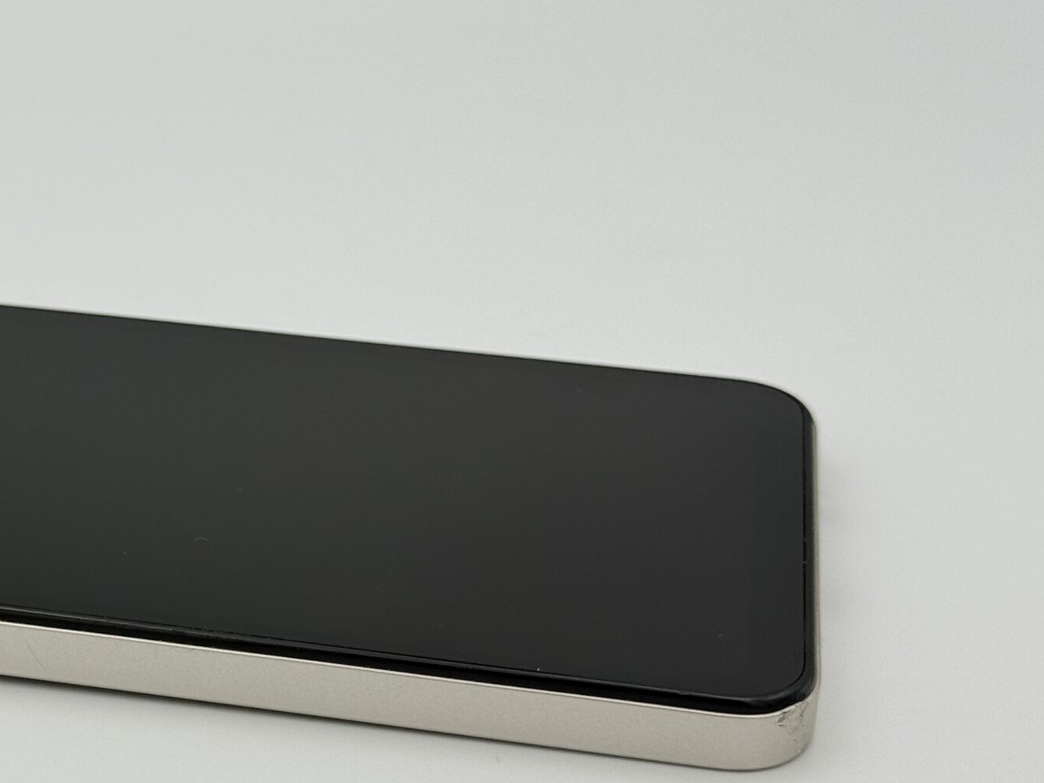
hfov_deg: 21.1
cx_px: 107
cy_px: 385
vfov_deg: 16.2
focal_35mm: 91
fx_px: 2745
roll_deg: +0.0
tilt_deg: -24.8
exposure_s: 1/553
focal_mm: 6.76
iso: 80
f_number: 1.78
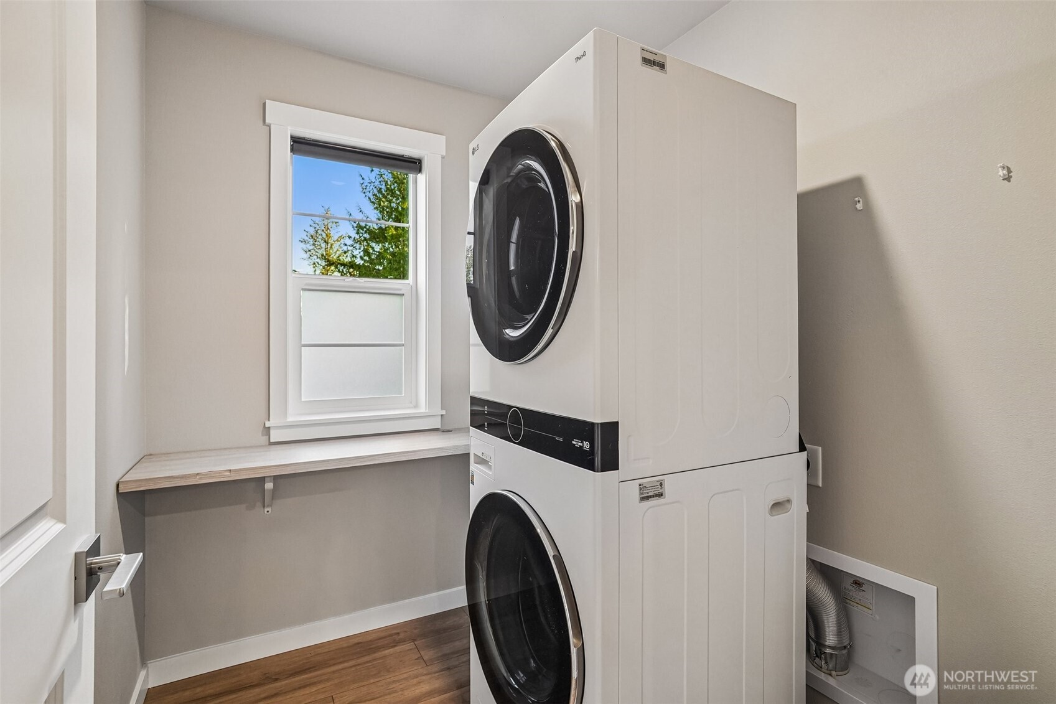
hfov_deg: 96.7
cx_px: 528
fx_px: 469
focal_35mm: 16
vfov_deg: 73.7
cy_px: 352
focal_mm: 16
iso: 1600
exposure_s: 1/25
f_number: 8
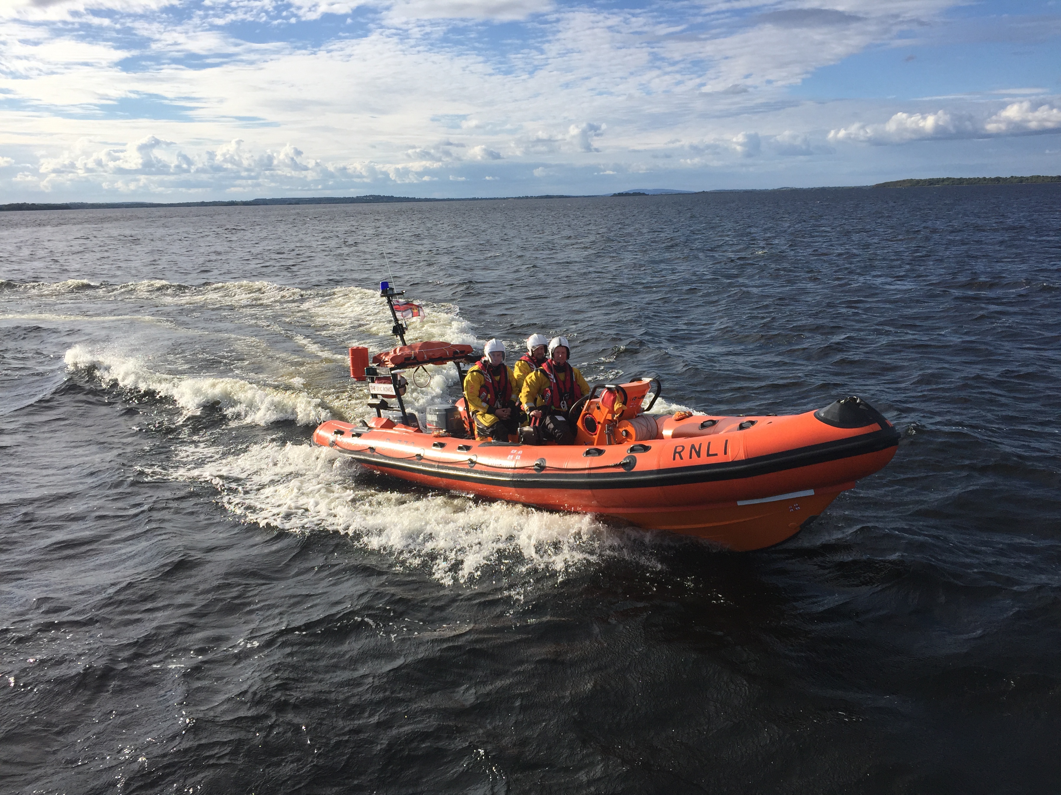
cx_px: 530
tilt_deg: -15.4
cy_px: 398
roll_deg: +0.0
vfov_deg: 48.2
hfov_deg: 61.7
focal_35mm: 29
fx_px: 889
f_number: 2.2
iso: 32
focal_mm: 4.15
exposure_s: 1/2825
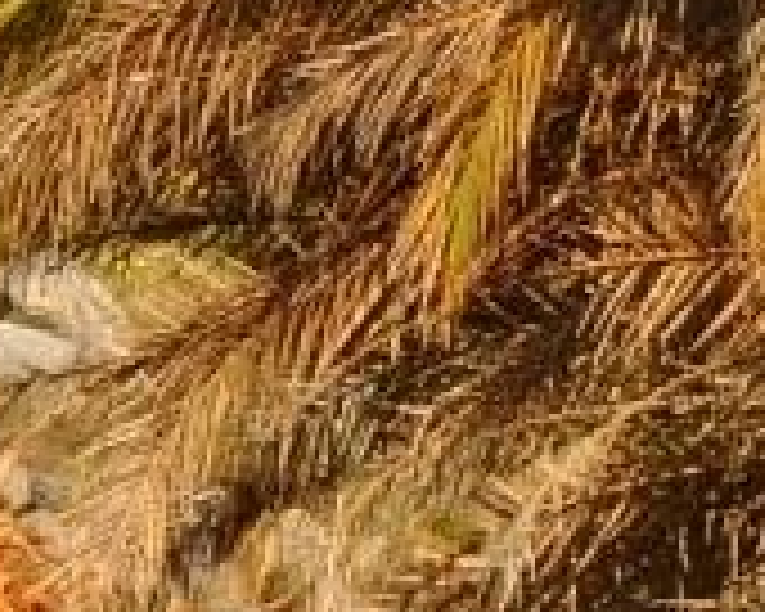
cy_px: 110
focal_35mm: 530
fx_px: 12000
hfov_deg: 3.6
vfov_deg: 2.9
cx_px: 1660
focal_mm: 40
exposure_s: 1/200
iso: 200
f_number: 7.1
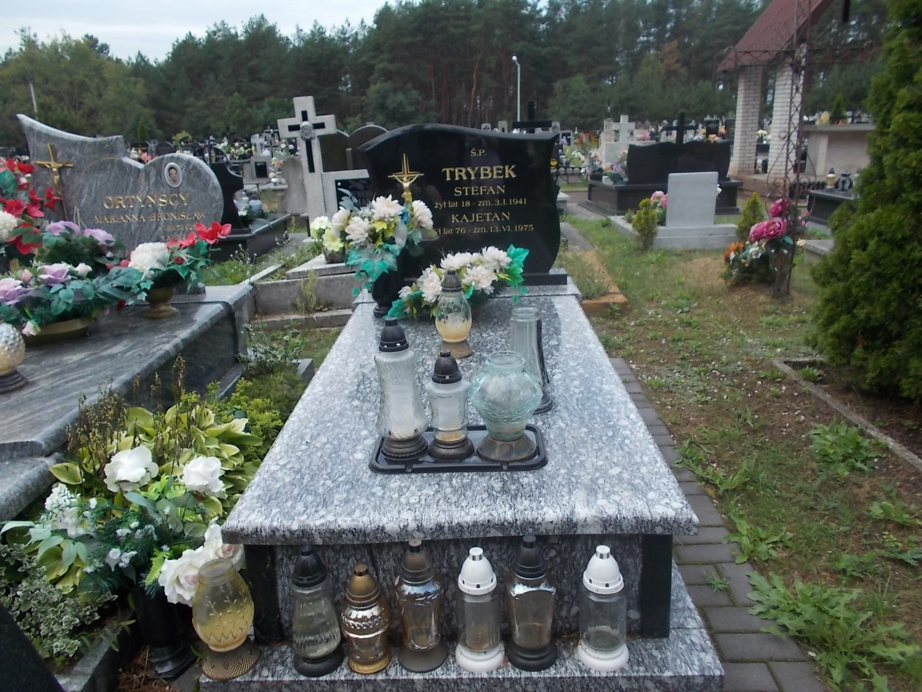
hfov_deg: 67.3
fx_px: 693
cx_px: 461
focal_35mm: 26
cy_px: 346
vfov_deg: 53.1
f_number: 8
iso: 80
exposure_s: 1/100
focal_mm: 4.6
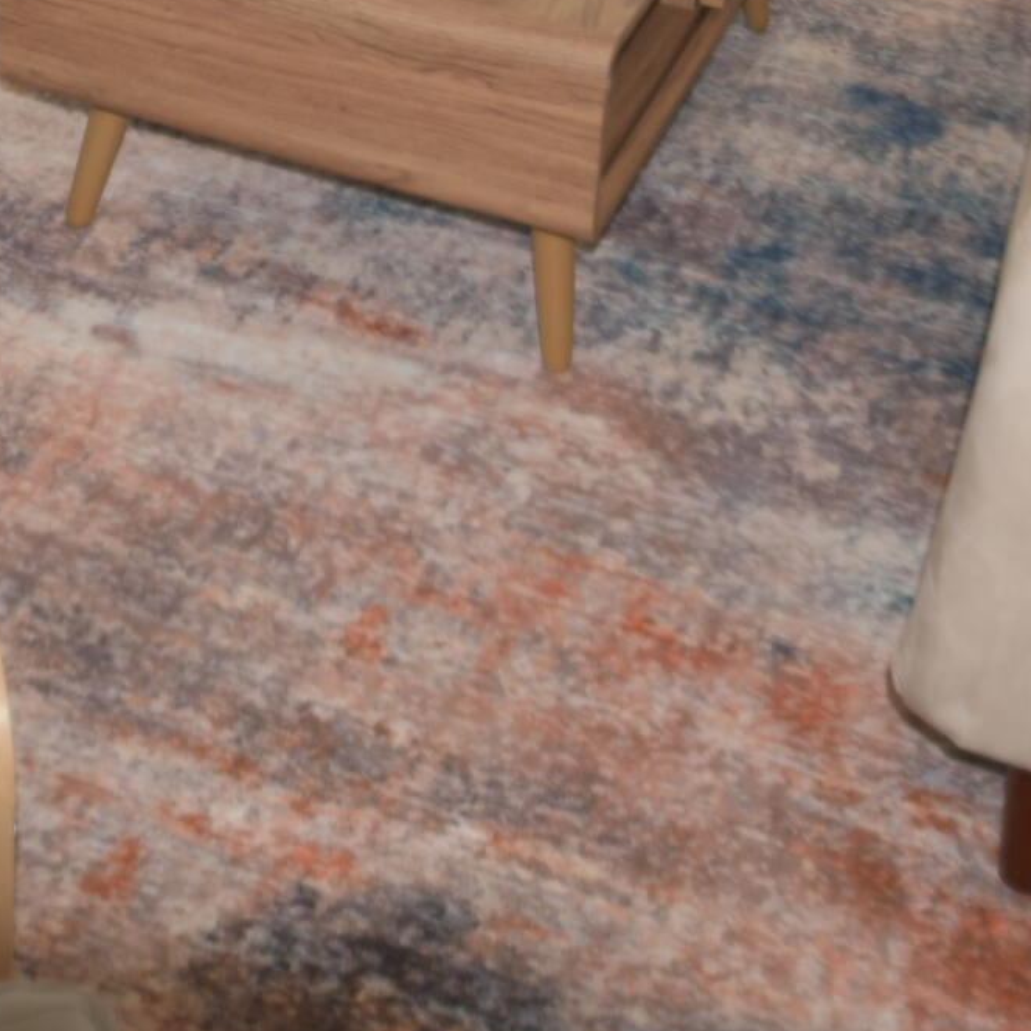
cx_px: 256
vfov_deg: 20.4
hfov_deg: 23.4
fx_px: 2460
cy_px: -506
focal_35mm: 73
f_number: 4.5
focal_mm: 19
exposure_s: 1/200
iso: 400
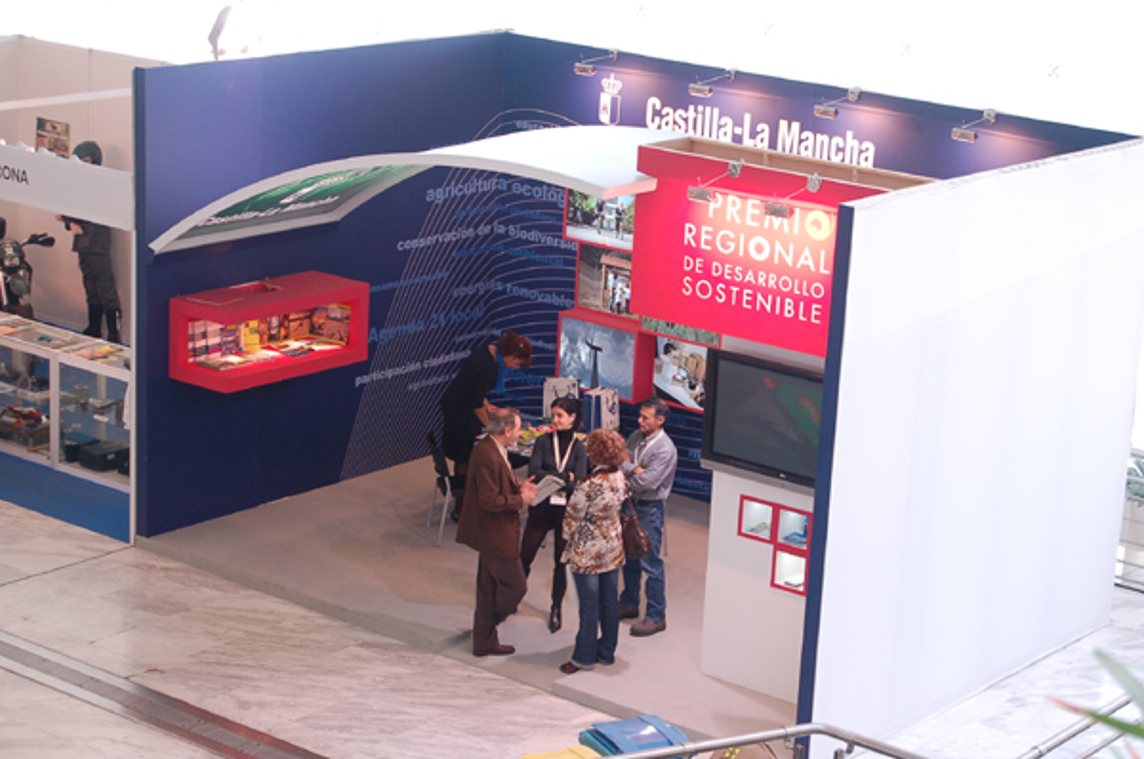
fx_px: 2617
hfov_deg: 24.7
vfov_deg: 16.5
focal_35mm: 82
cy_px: 380
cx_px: 572
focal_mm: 55
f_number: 7.1
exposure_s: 1/30
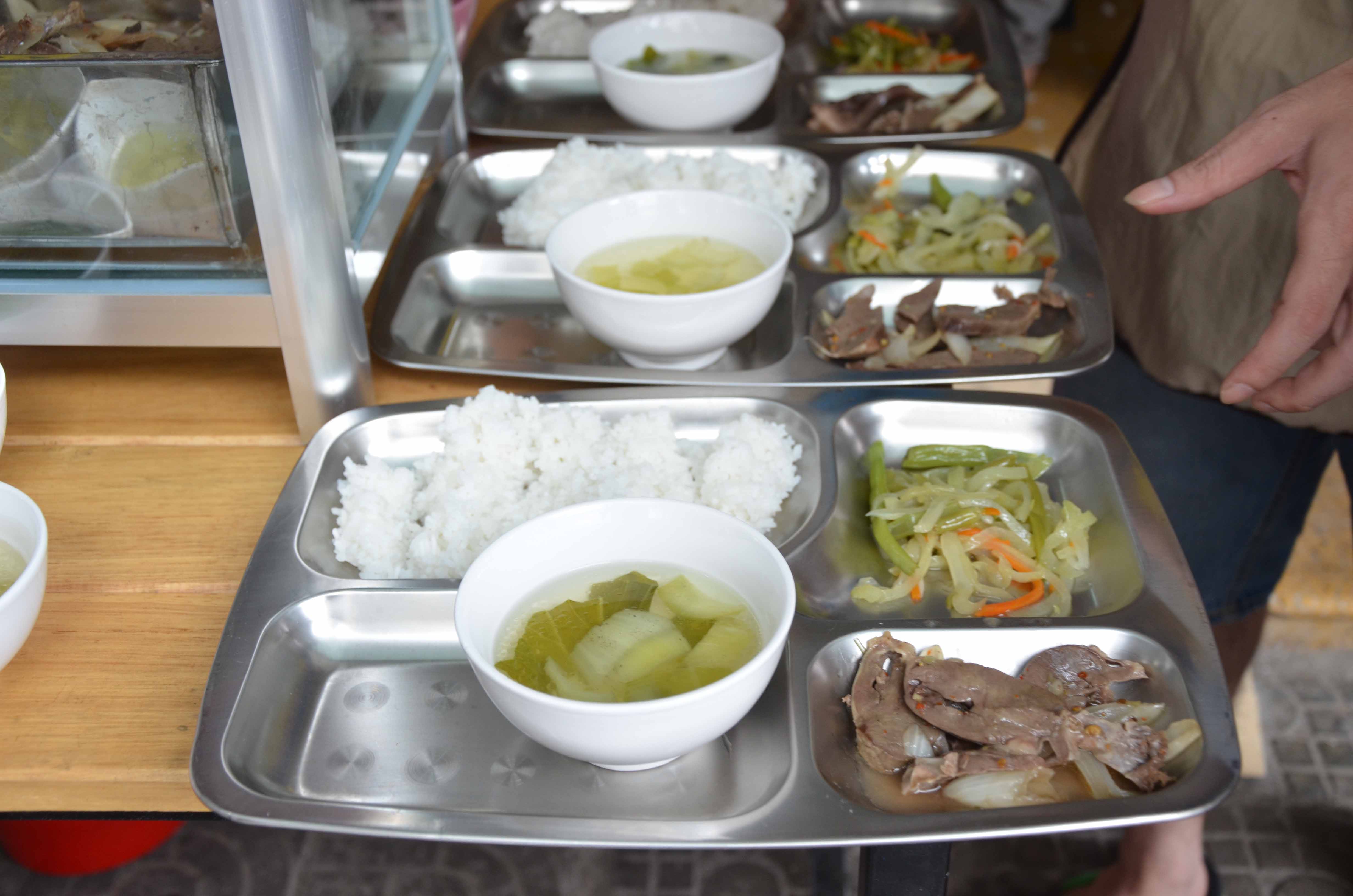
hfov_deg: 43.7
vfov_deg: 29.7
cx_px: 676
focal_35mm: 45
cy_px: 448
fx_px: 1688
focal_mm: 30
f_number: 4.5
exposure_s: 1/80
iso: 400
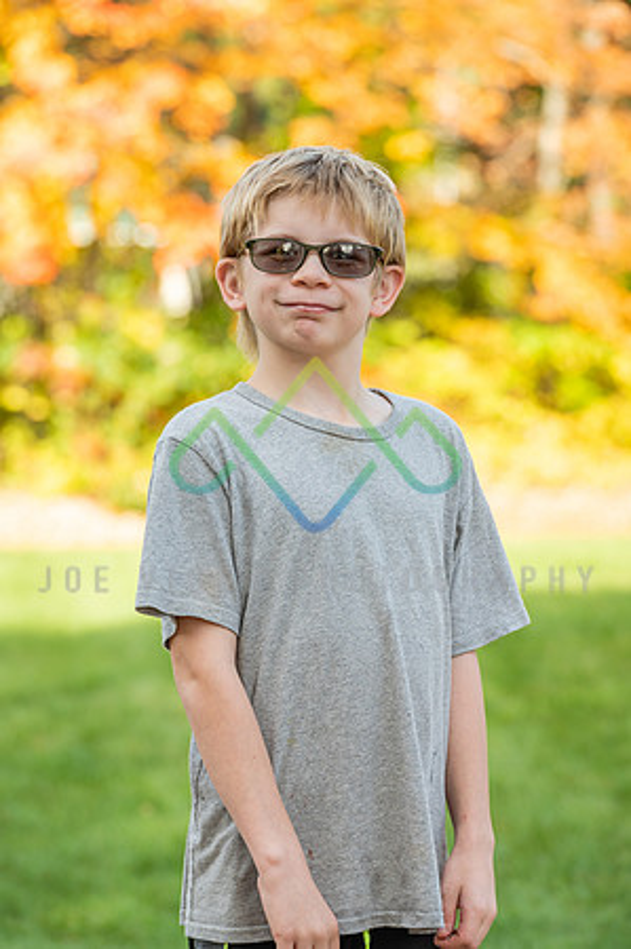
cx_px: 316
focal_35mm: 200
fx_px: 5270
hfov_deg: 6.9
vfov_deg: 10.3
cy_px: 474
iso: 100
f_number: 6.3
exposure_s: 1/100
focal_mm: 200
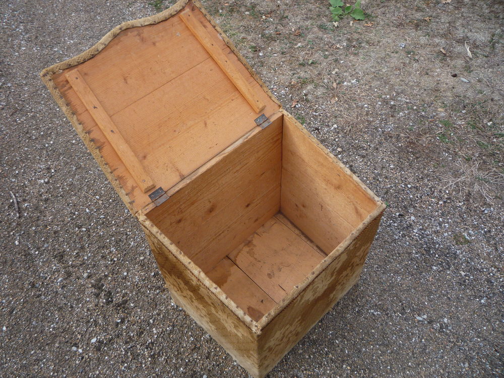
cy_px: 189
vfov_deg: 46.8
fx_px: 437
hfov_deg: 60.0
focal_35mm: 30
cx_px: 252
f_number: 4
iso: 100
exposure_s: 1/250
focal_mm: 5.2
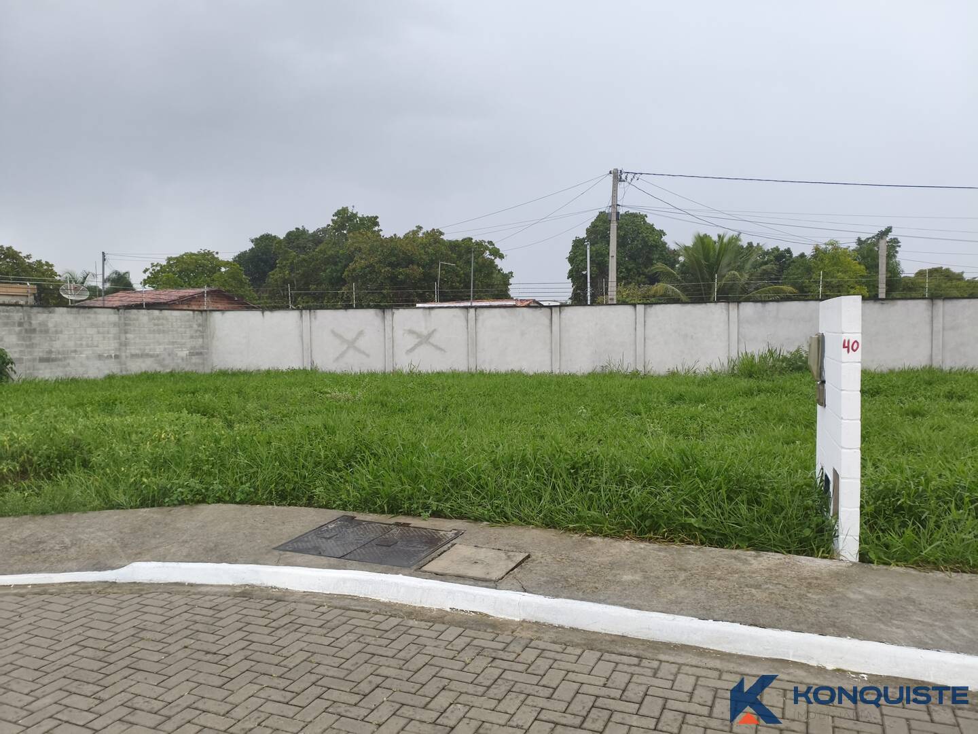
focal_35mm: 26
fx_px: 735
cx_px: 489
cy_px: 367
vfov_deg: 53.1
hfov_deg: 67.3
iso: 320
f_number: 1.5
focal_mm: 4.94
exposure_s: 1/718
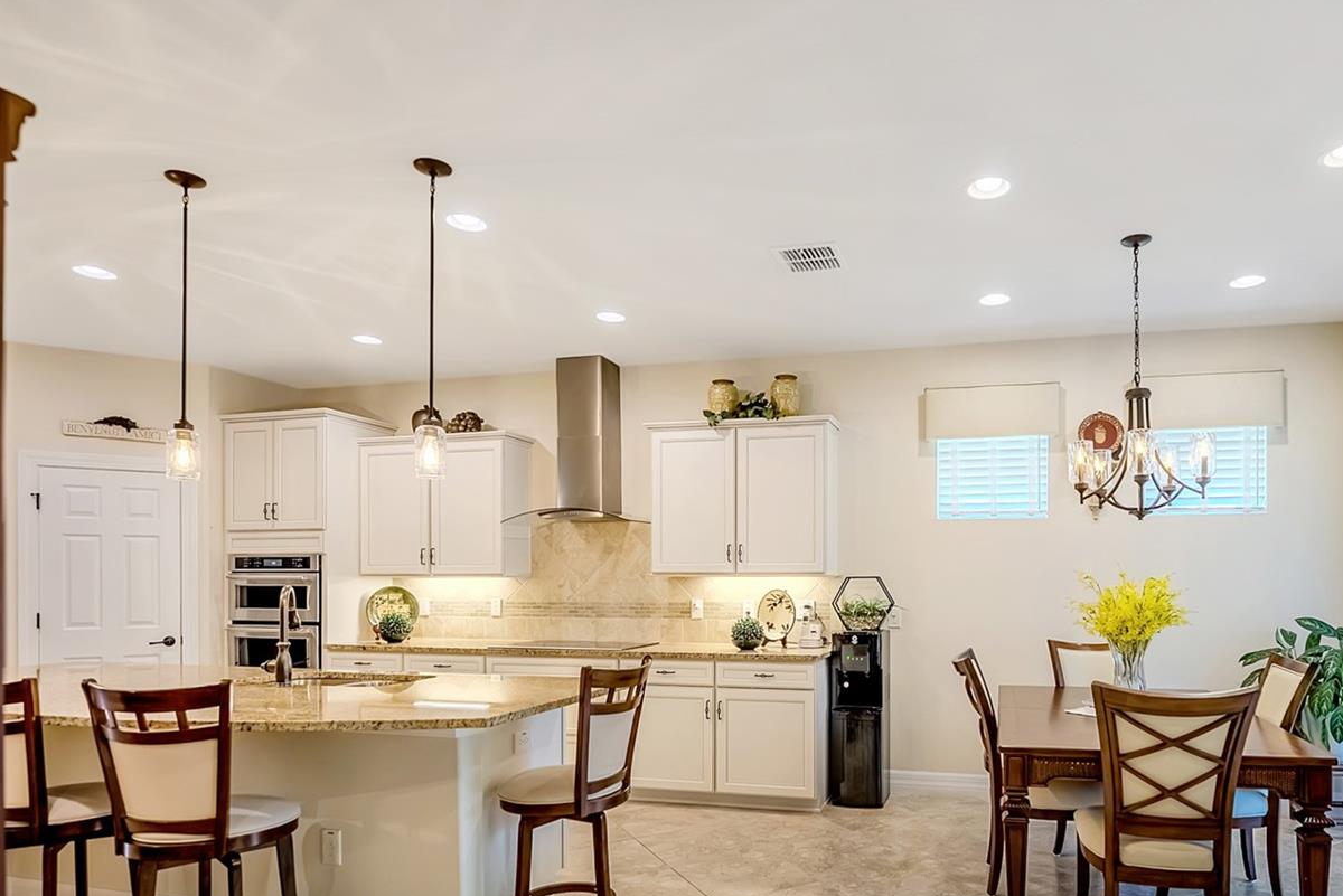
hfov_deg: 81.6
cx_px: 823
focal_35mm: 20
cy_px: 575
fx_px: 761
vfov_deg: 60.0
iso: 1000
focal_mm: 15.3
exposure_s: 1/1250
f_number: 4
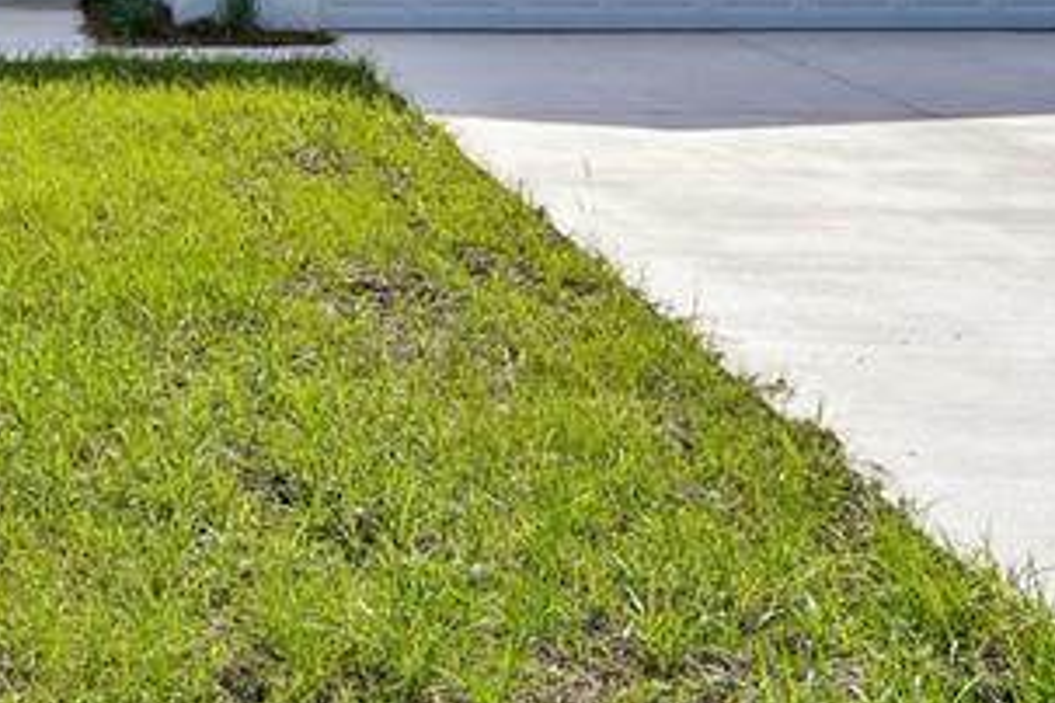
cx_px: 14
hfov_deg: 27.0
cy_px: -139
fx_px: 2081
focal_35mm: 71
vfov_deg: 18.2
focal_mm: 21
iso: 100
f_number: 20
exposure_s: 1/30
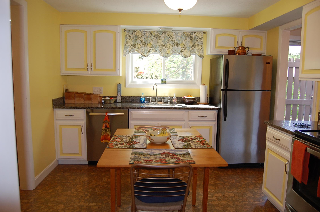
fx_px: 240
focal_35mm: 27
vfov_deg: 47.8
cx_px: 160
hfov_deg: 67.5
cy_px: 106
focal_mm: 18
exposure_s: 1/60
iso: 400
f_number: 3.5
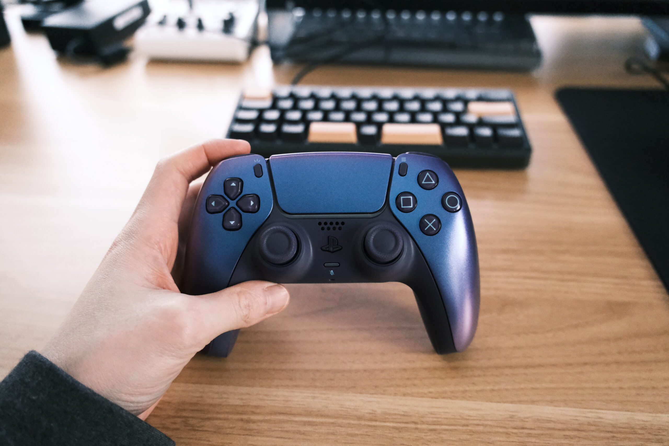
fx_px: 539
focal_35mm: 29
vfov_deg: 45.0
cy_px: 223
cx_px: 334
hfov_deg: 63.7
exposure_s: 1/100
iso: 8000
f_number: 2.8
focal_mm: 19.2
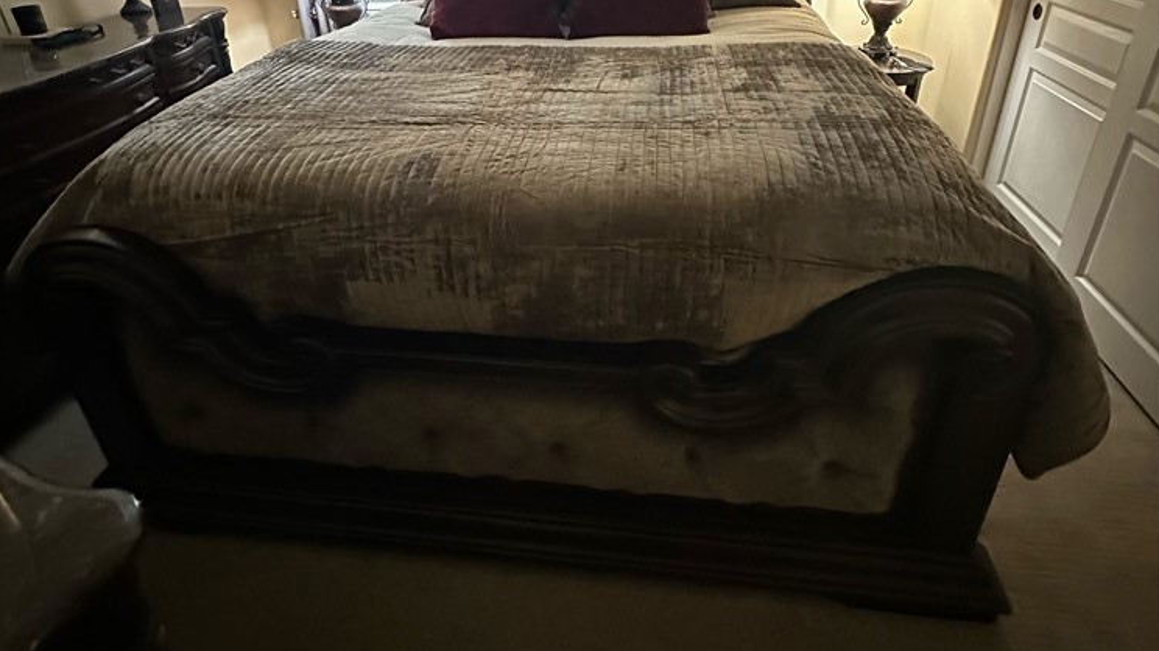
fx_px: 645
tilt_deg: -24.2
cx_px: 570
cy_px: 173
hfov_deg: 83.9
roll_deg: +2.2
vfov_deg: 51.6
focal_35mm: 21
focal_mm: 2.22
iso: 1250
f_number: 2.2
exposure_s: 1/30
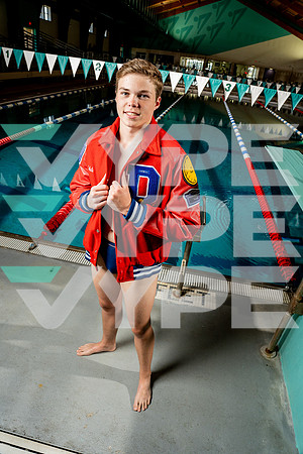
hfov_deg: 53.1
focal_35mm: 24
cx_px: 152
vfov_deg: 73.7
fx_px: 303
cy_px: 227
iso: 640
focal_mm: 24
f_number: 5.6
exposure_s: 1/250
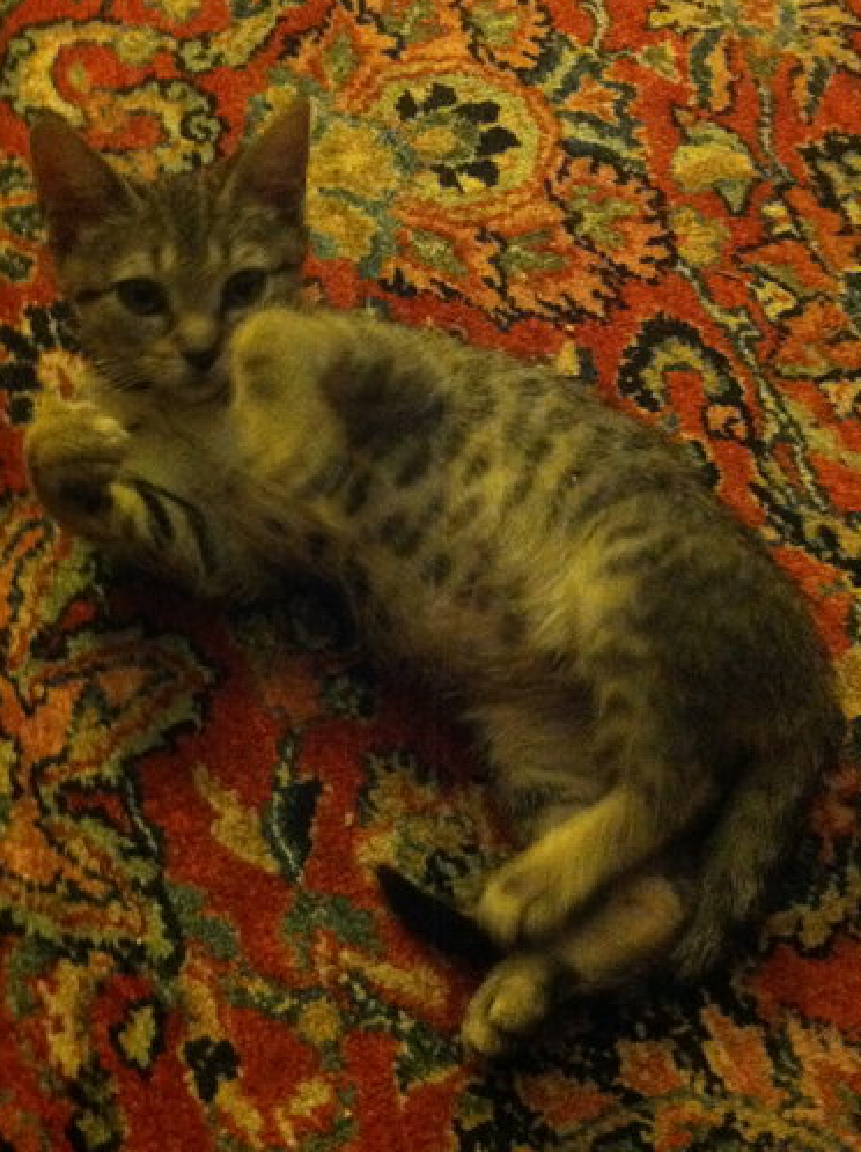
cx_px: 308
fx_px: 1563
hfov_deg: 30.6
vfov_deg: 40.3
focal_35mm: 47
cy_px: 464
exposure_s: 1/15
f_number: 2.8
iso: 1000
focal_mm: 3.85
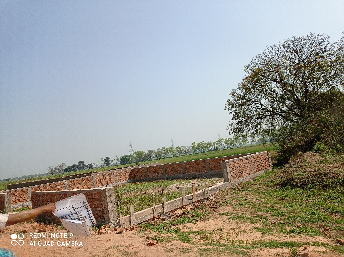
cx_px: 172
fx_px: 278
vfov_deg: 49.7
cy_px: 128
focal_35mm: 28
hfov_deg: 63.5
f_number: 1.79
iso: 104
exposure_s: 1/3690
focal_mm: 4.74
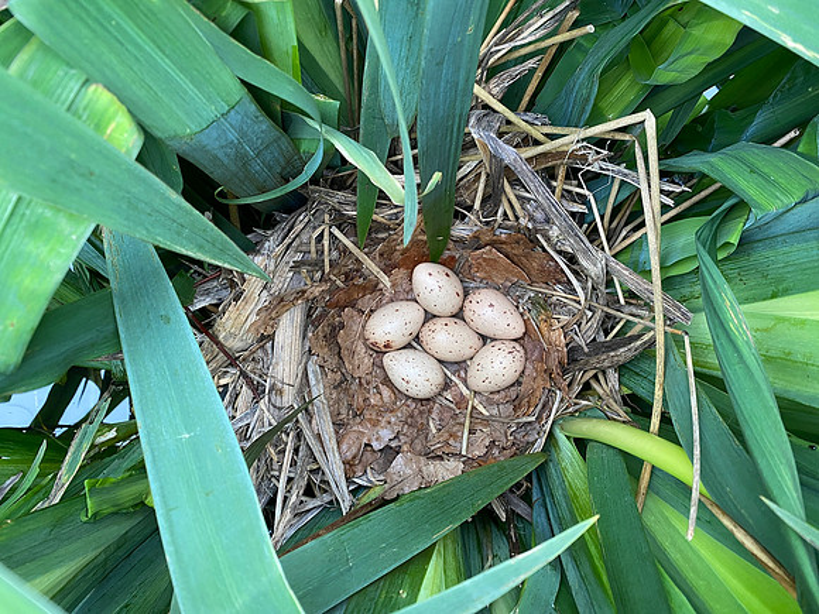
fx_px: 615
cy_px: 307
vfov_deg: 53.1
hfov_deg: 67.3
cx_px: 410
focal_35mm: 26
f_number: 1.8
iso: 160
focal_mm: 4.25
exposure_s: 1/60
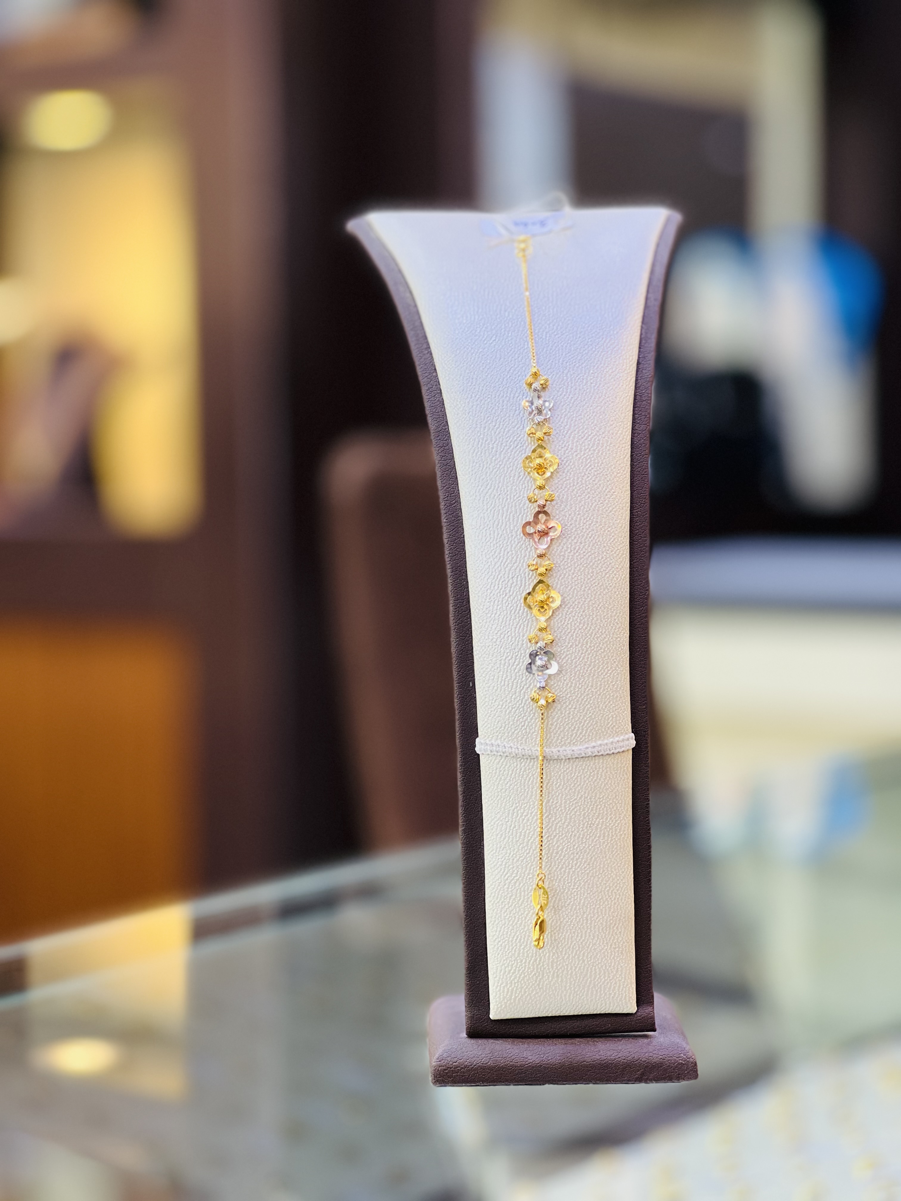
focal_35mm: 77
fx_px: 2672
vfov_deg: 25.3
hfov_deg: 19.1
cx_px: 450
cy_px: 600
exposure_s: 1/50
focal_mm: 9
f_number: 2.8
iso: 125
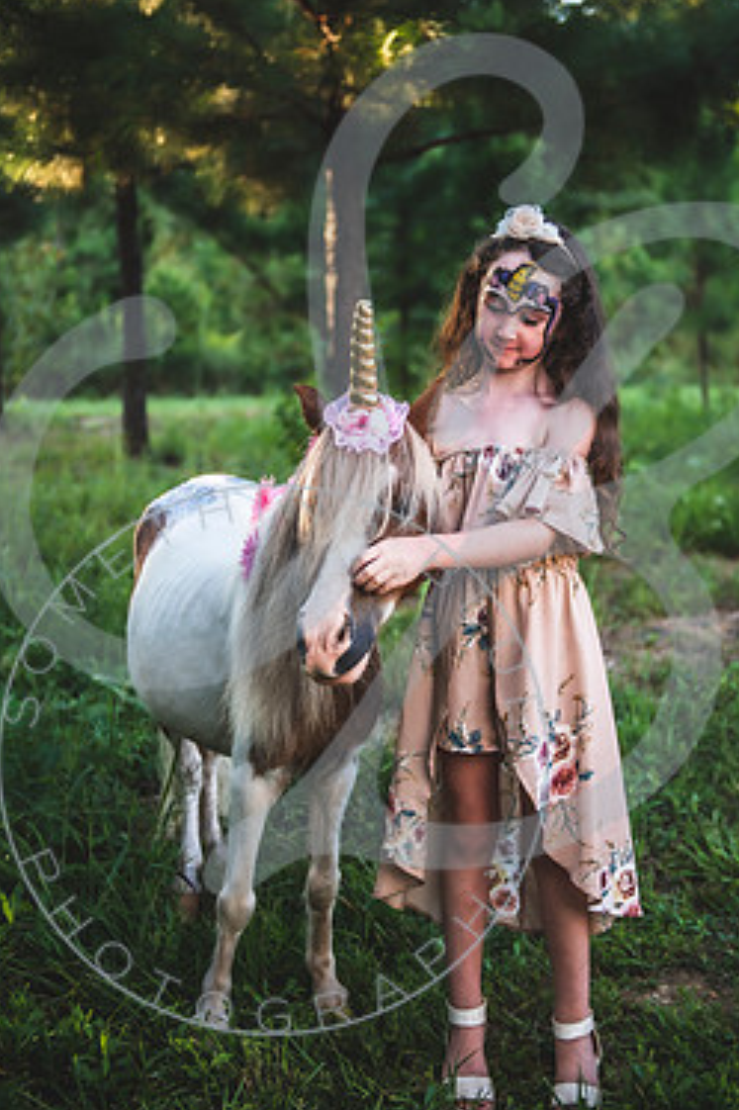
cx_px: 407
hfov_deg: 25.5
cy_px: 534
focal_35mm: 53
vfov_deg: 37.5
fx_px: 1633
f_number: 2.8
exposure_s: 1/160
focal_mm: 44
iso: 100
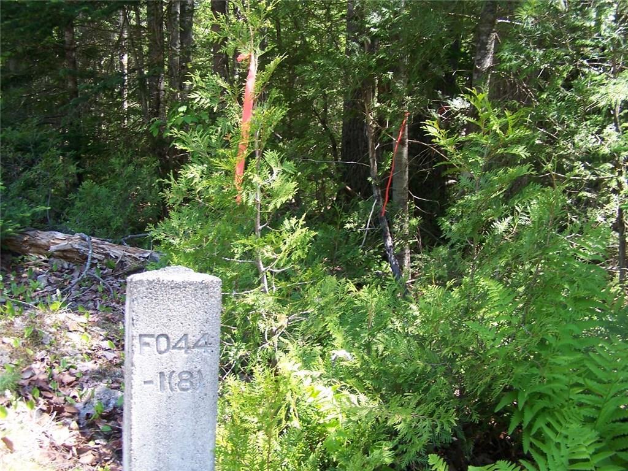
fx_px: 689
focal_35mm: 38
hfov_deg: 49.0
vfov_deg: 37.7
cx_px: 314
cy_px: 236
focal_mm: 6.3
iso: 80
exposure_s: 1/125
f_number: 2.8
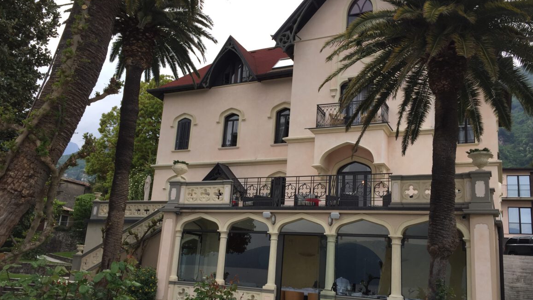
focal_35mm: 32
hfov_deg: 61.0
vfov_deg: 36.6
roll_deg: -4.8
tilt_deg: +12.5
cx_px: 269
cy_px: 169
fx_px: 452
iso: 32
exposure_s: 1/760
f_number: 2.2
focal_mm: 4.15
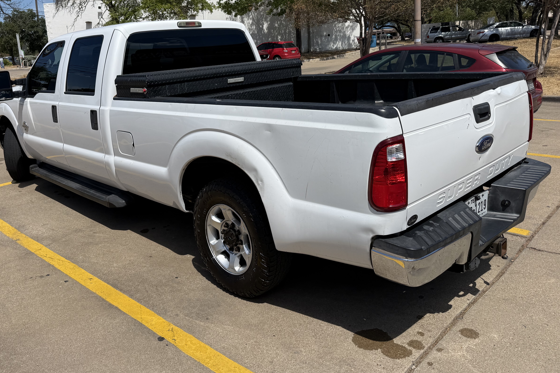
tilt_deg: -8.2
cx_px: 241
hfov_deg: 61.7
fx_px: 467
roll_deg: +3.9
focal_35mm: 30
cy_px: 124
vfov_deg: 43.0
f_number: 1.78
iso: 80
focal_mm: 6.76
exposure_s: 1/7353
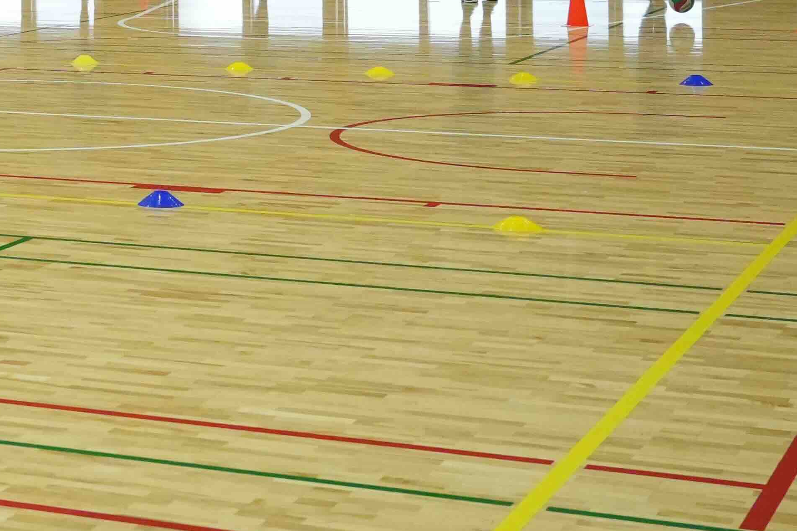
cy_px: -221
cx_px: -361
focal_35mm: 114
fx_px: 2523
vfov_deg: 11.6
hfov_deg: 16.5
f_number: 3.5
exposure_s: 1/400
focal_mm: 31
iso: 8000
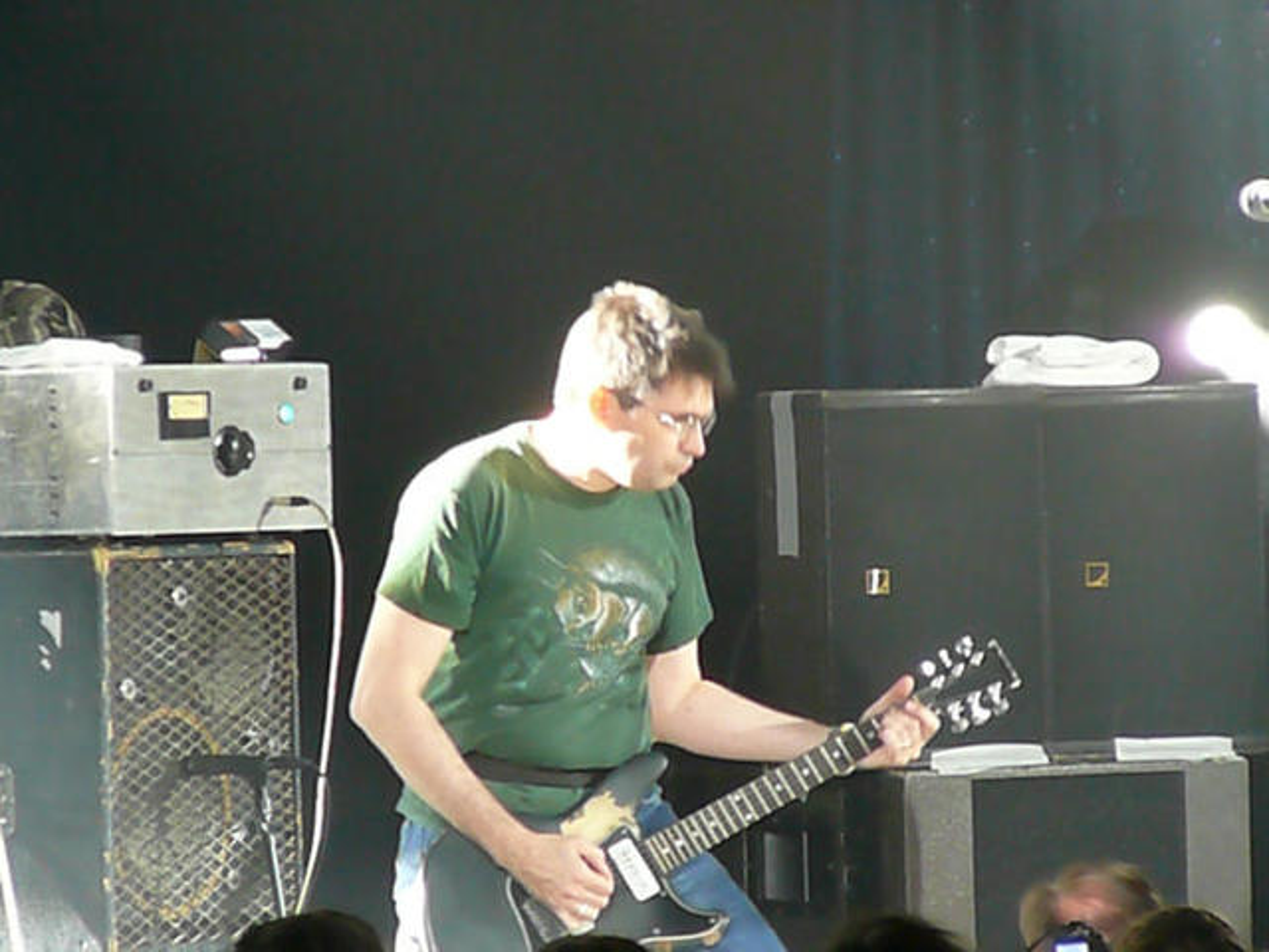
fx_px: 12831
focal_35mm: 350
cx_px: 634
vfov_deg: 4.2
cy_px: 476
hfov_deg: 5.7
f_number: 4.2
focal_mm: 52
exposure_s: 1/30
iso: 800
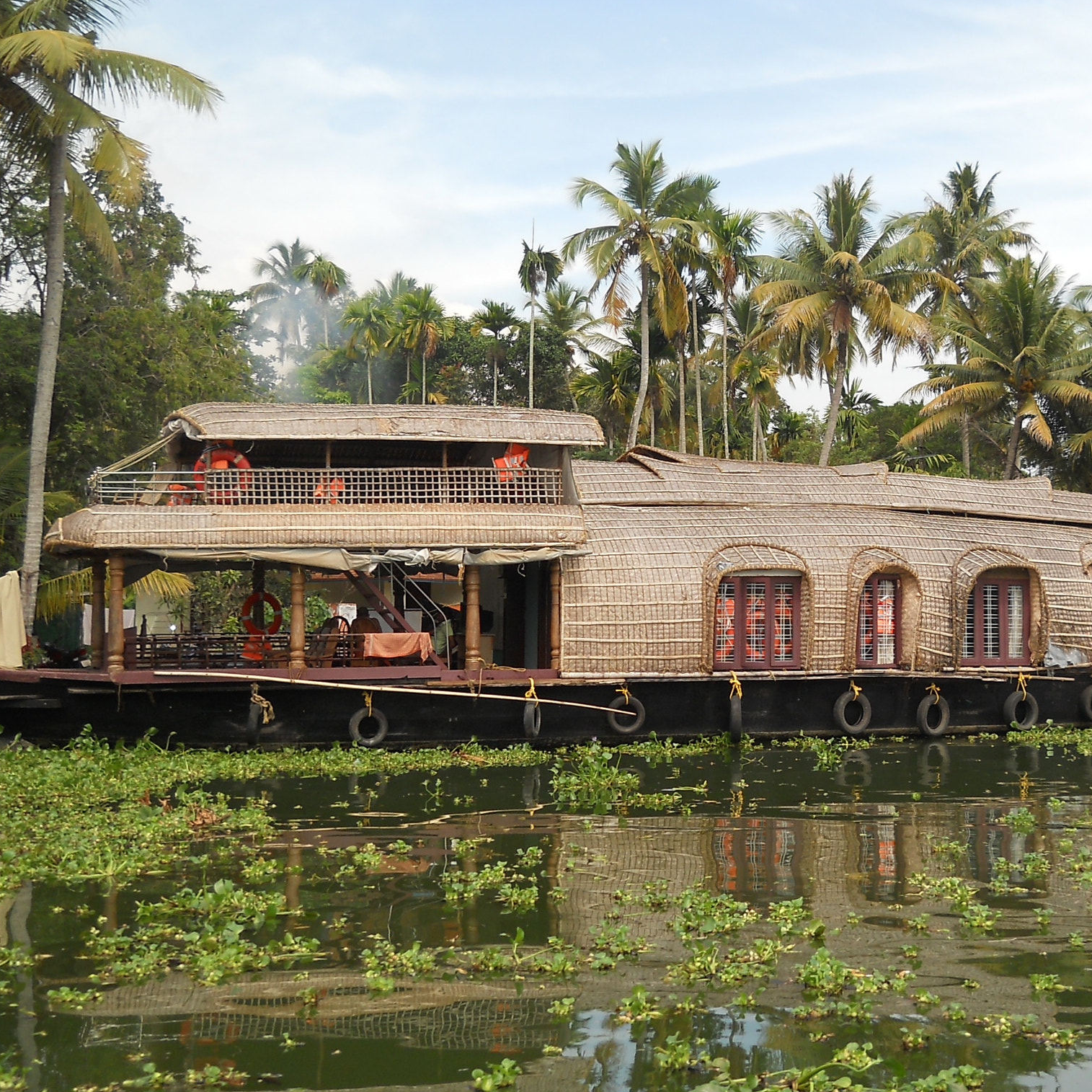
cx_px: 722
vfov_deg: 34.7
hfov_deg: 34.4
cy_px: 546
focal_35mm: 49
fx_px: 1749
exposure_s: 1/160
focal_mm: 6.72
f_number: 5.5
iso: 80
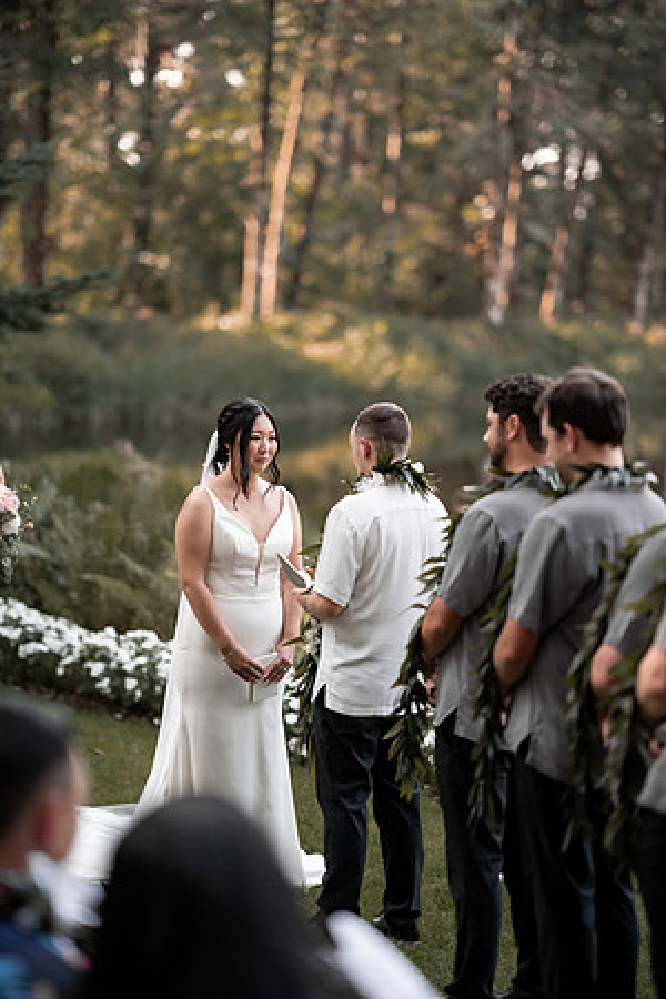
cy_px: 500
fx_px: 2359
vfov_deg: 23.9
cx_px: 333
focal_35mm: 85
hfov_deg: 16.1
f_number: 1.4
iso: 100
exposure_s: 1/1000
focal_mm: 85
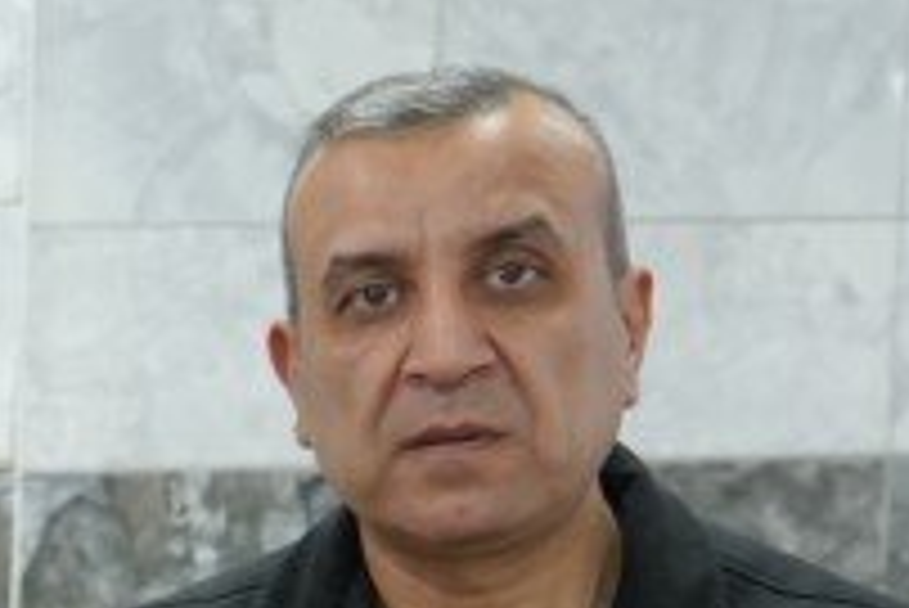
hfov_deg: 11.8
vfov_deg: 8.9
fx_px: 3765
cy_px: 1052
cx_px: -1120
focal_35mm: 149
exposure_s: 1/160
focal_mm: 29
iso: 1250
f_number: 4
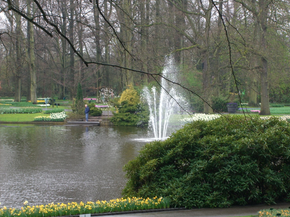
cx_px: 176
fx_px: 1030
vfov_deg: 12.0
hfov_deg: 16.0
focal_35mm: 123
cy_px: 108
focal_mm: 19.7
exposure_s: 1/80
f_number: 4.8
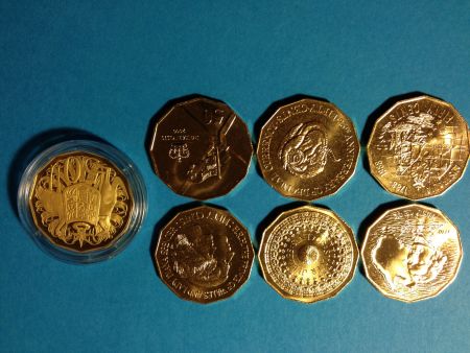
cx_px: 235
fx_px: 475
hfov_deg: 52.6
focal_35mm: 35
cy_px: 176
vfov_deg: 40.7
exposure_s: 1/20
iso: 64
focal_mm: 4.28
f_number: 2.4
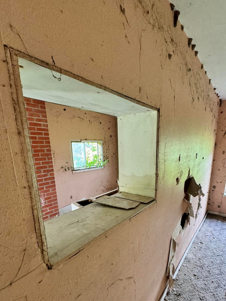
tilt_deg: -17.2
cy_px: 188
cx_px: 132
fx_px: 165
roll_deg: +2.2
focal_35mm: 19
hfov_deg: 68.2
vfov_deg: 83.0
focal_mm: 2.22
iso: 250
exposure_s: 1/99
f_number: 2.2
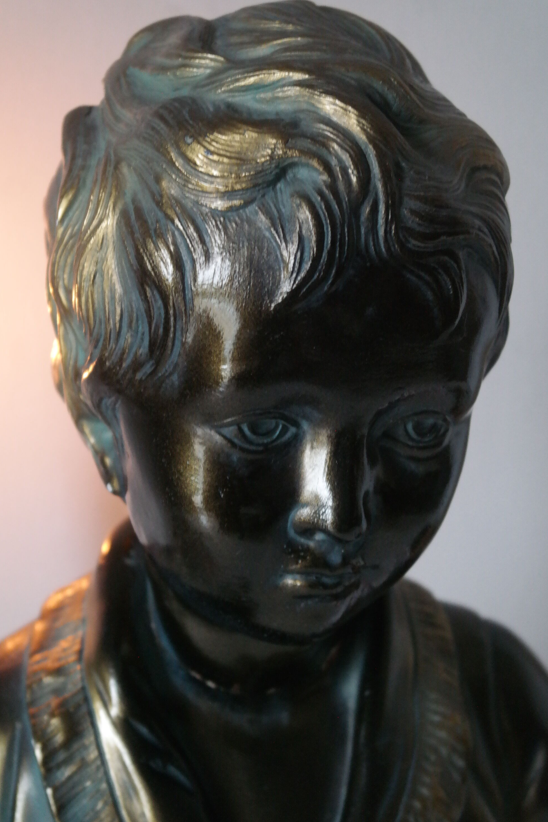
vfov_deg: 26.0
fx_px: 1781
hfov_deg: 17.5
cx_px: 276
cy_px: 414
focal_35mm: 78
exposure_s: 1/30
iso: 3200
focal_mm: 50
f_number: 5.6
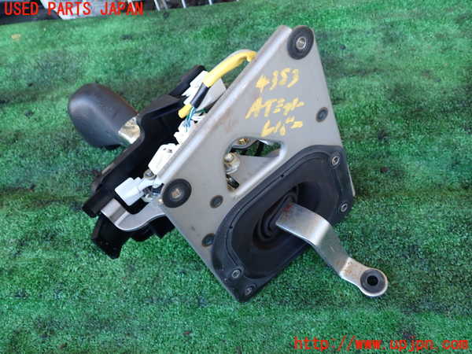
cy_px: 177
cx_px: 236
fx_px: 409
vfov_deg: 46.8
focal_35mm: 30
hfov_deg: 60.0
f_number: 2.3
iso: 160
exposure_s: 1/60
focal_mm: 5.4
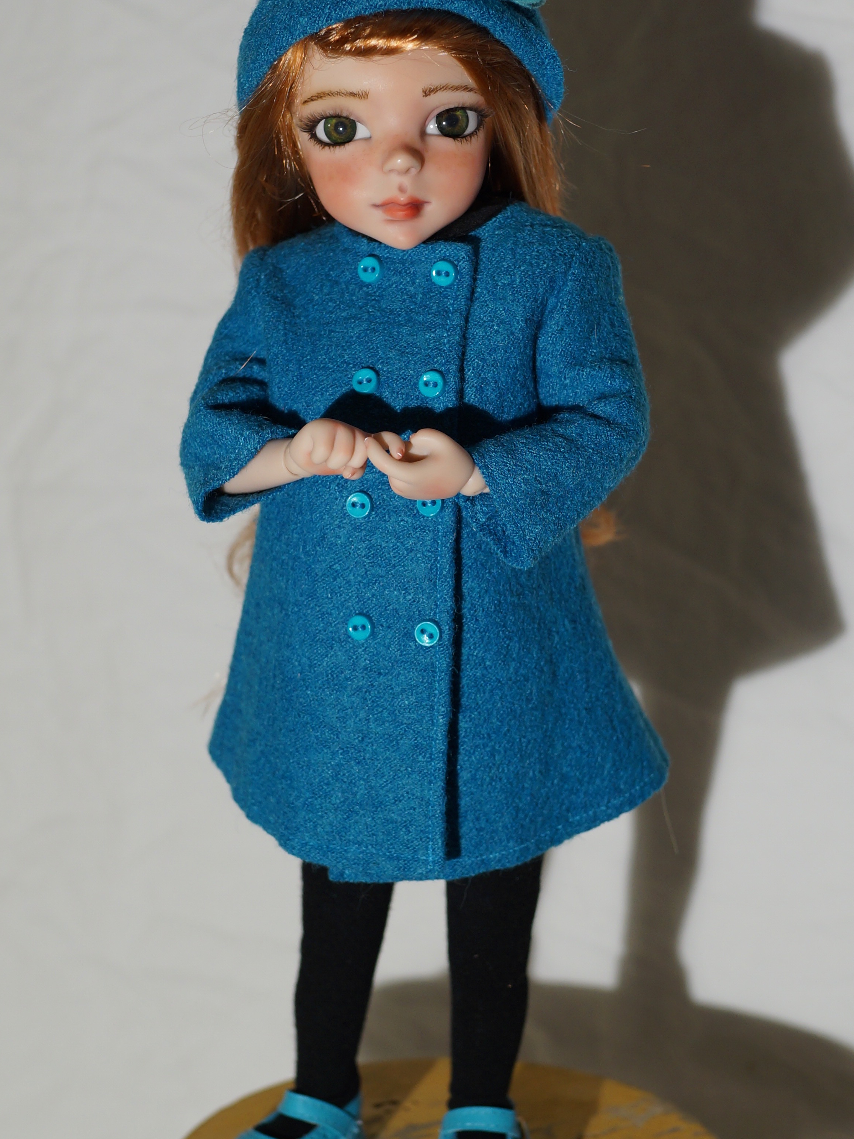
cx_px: 446
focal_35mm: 92
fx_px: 3026
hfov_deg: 16.1
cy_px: 534
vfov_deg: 21.3
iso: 400
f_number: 4
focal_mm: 50
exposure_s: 1/160
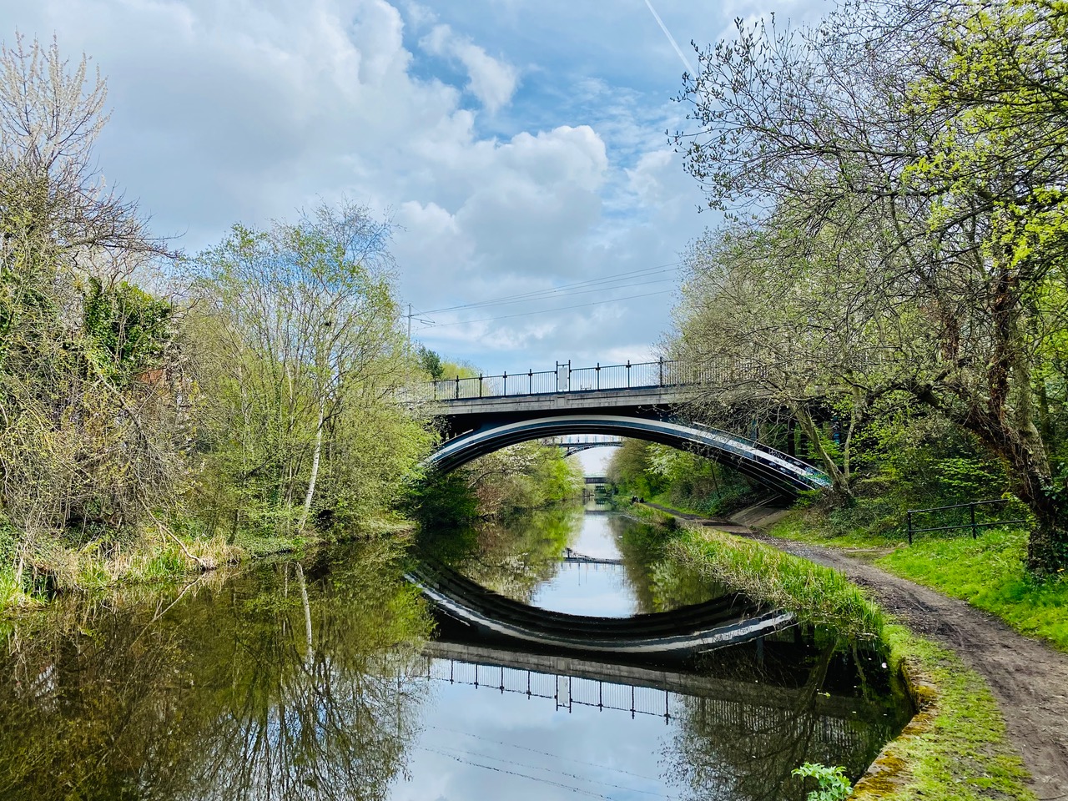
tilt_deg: +6.9
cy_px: 400
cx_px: 534
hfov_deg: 67.3
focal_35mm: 26
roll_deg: -0.6
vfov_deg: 53.1
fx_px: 802
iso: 32
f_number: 1.8
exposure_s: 1/2183
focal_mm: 4.25
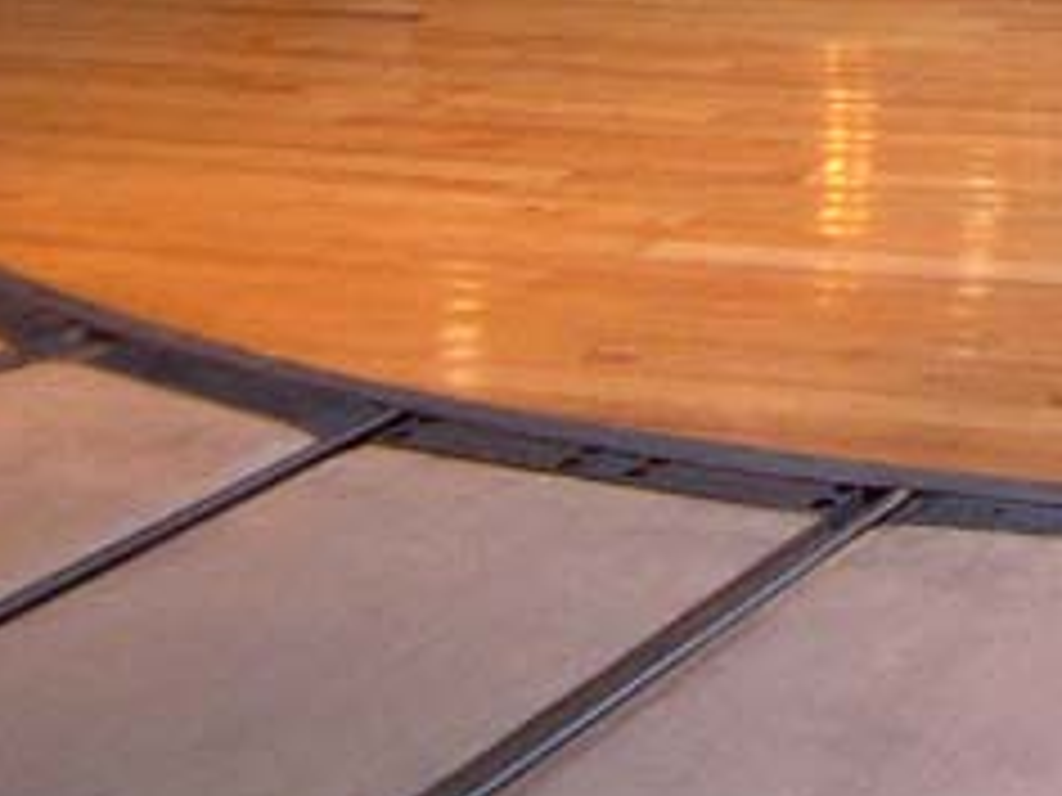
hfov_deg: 14.1
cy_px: -310
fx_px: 3958
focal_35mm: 129
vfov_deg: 11.1
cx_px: 1714
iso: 400
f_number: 2.8
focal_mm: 8
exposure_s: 1/22.8
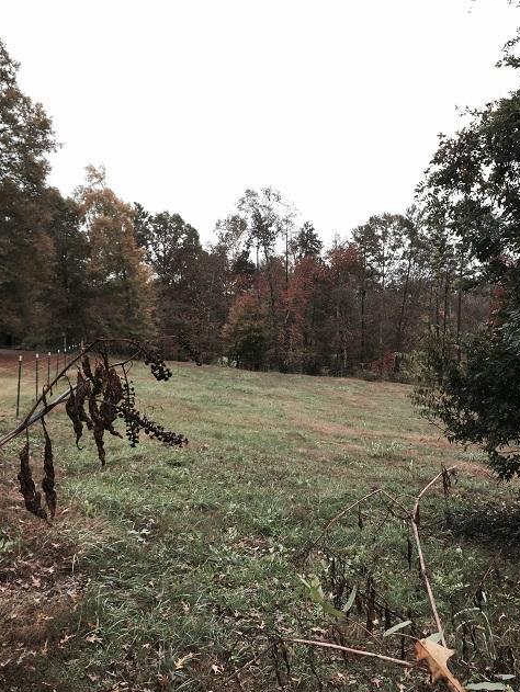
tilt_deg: -1.1
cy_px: 349
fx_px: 600
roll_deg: +0.5
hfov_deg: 46.8
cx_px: 267
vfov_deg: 59.9
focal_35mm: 30
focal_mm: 4.15
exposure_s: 1/260
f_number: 2.2
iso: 32
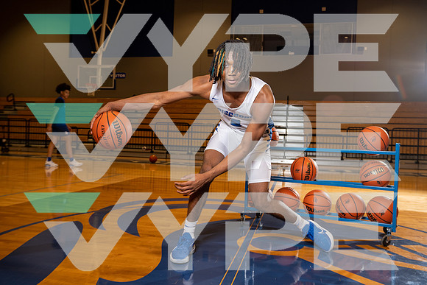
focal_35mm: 32
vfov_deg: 41.1
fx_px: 380
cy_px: 142
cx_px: 214
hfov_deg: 58.7
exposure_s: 1/250
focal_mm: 32
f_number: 4.5
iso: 400
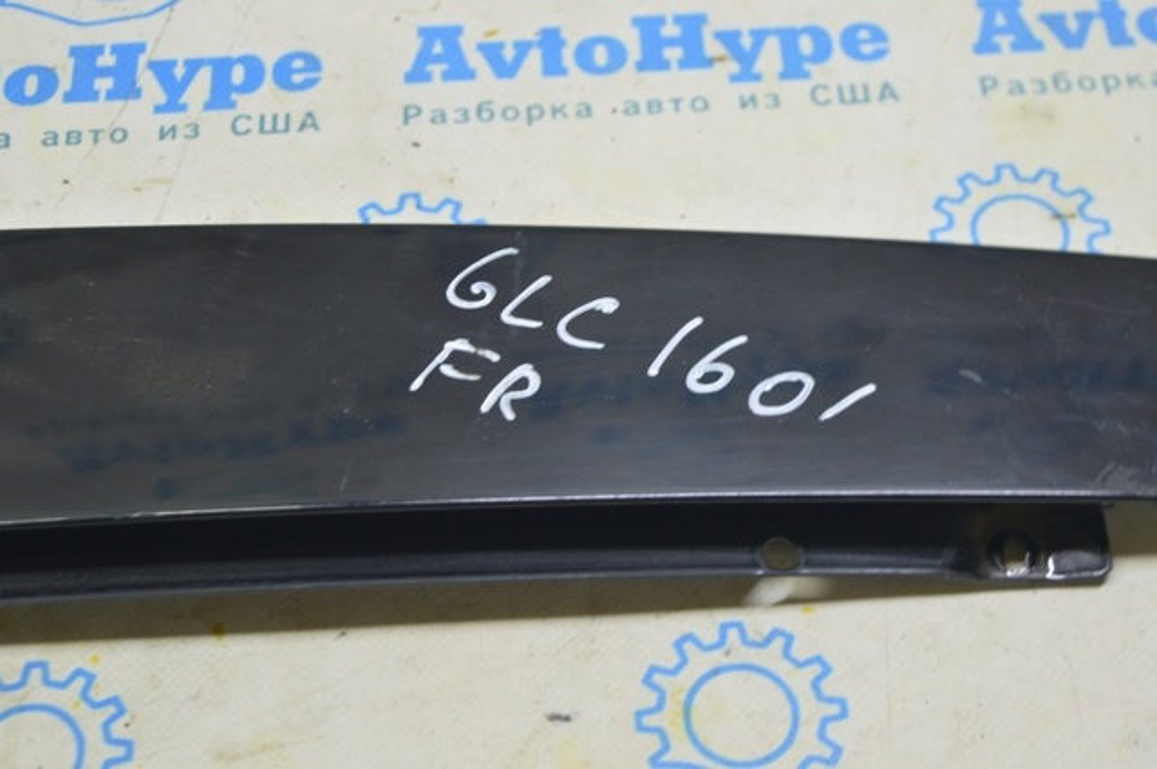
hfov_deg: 31.9
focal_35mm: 63
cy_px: 384
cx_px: 578
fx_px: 2022
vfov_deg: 21.5
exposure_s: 1/20
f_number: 5.6
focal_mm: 42
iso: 400
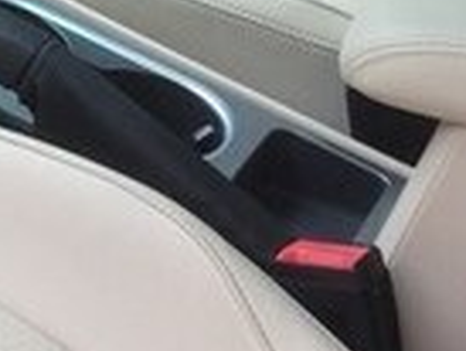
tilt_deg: -28.6
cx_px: -415
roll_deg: -0.4
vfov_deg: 10.5
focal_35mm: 140
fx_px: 1886
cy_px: -29
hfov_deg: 12.6
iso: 32
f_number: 2.2
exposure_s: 1/100
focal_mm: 4.15
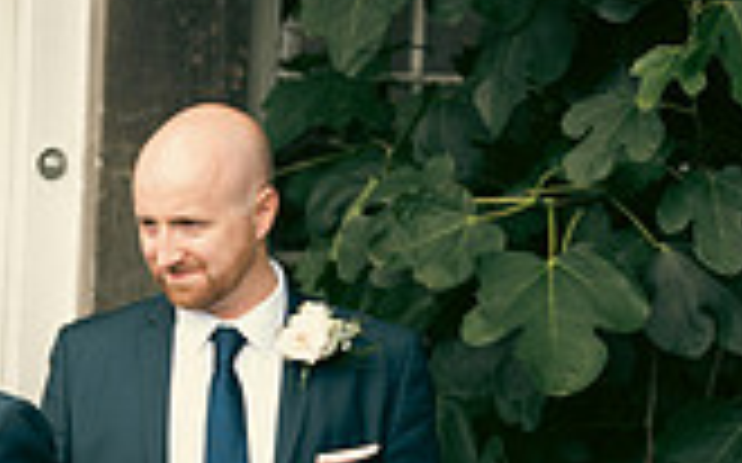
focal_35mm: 86
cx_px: -211
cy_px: 438
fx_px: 1738
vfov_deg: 15.0
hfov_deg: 21.8
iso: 100
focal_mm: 24
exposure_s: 1/200
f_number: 3.5
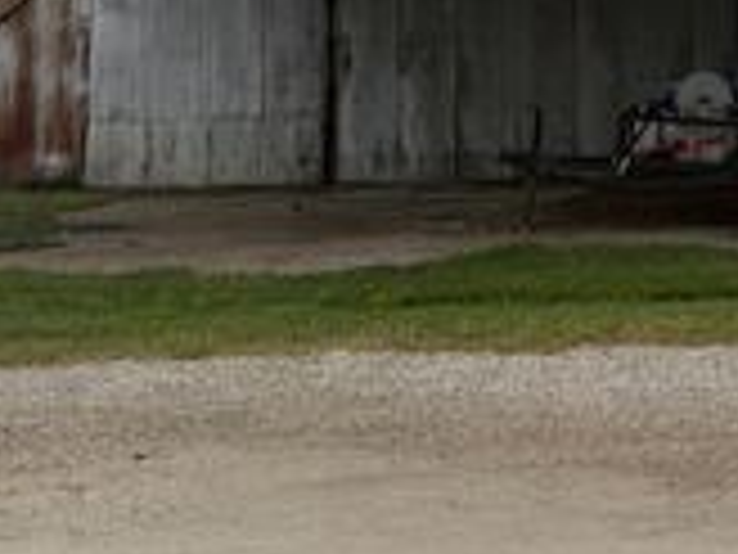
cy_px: -97
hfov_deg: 24.9
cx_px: 796
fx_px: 1556
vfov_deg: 19.1
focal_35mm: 73
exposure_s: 1/2801
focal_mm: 6.76
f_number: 1.78
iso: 80
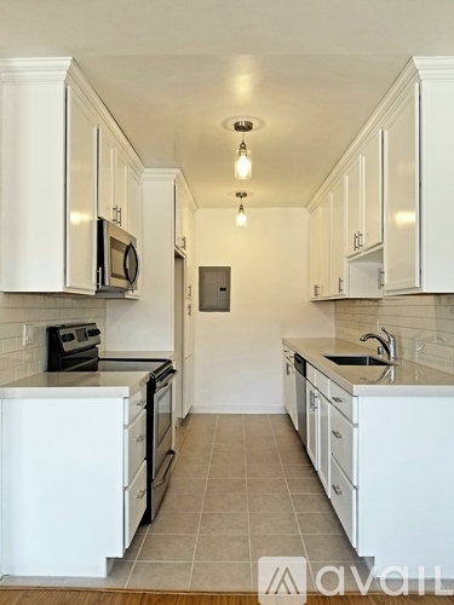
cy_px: 302
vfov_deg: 67.3
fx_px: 455
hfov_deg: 53.1
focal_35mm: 26
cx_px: 227
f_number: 1.7
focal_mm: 4.25
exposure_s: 1/120
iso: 80
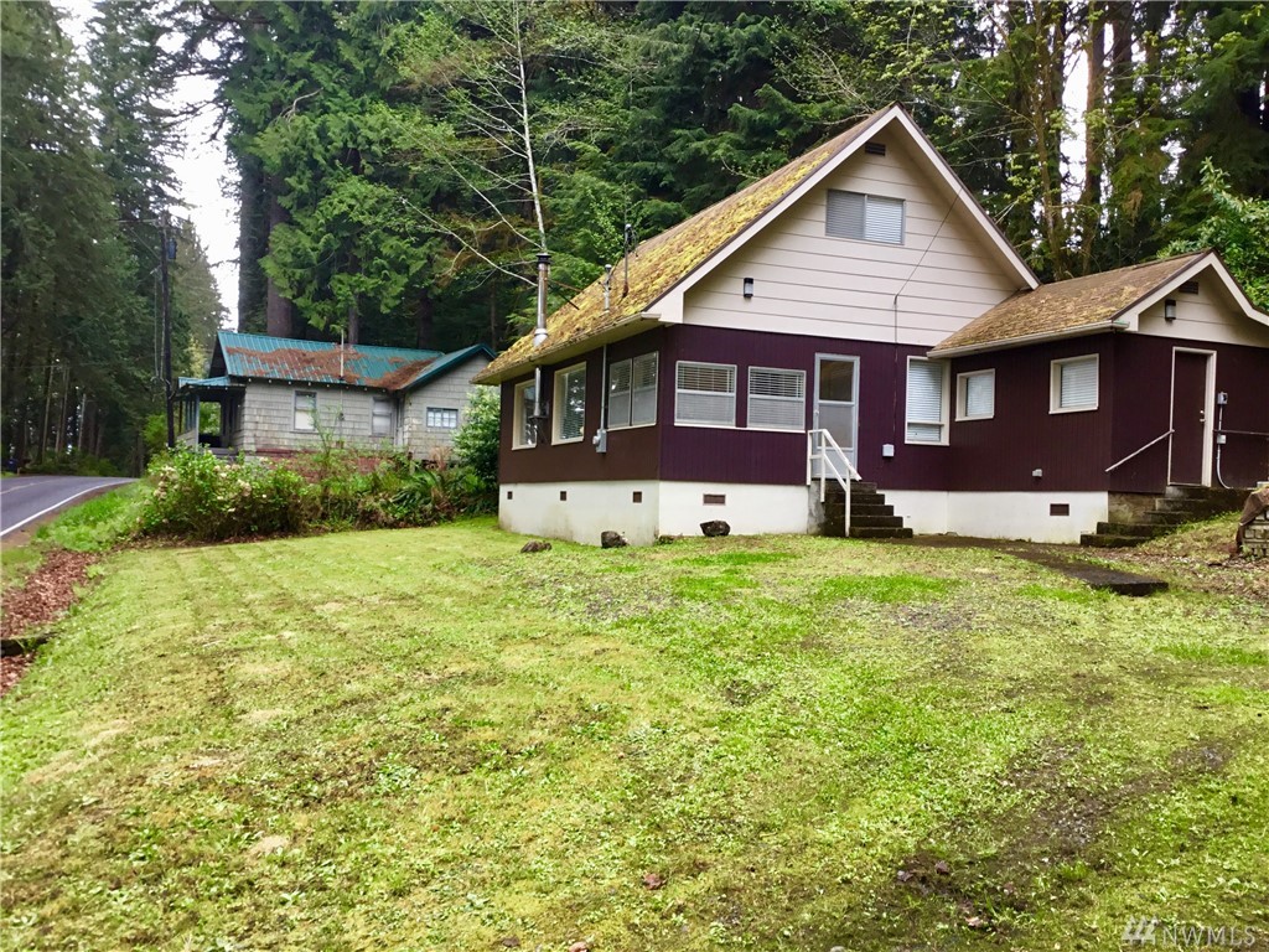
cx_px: 634
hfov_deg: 58.4
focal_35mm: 31
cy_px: 476
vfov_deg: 45.4
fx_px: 1136
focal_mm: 3.3
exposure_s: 1/60
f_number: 2.4
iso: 32
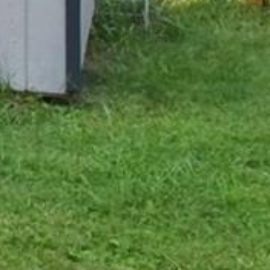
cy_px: -160
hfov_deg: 8.2
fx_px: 1659
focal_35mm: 188
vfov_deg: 9.0
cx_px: -483
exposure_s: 1/250
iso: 4000
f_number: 16
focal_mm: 38
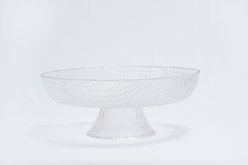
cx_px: 124
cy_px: 82
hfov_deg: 21.7
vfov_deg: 14.6
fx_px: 648
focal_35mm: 94
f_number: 10
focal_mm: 63
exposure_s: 1/125
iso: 3200
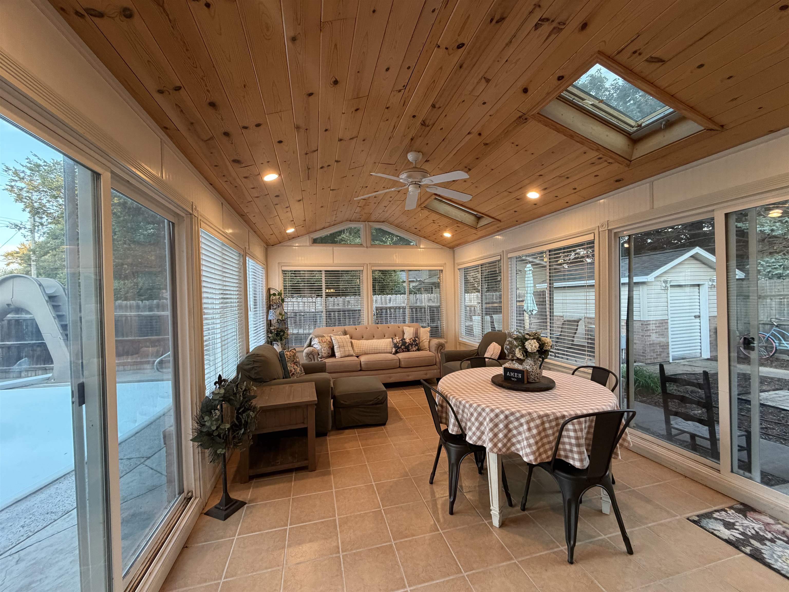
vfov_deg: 85.7
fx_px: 319
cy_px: 296
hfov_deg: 102.1
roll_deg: +1.8
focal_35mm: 14
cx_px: 394
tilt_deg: -0.1
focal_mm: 2.22
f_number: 2.2
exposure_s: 1/60
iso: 250
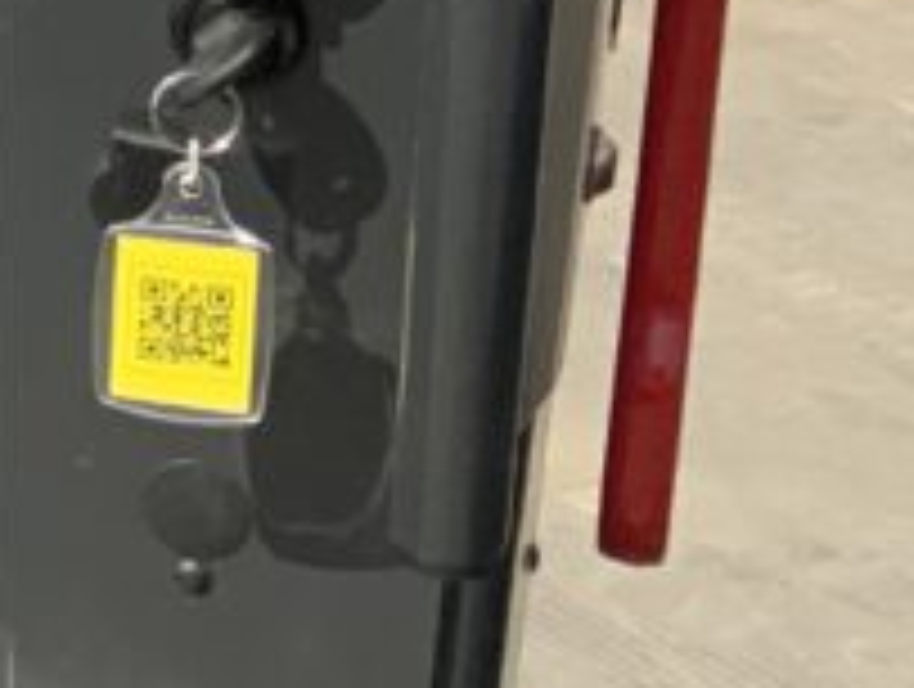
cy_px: -463
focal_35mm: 146
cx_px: -1166
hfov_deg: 11.5
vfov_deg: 9.8
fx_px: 3862
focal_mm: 3
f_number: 1.8
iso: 16
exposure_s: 1/1786
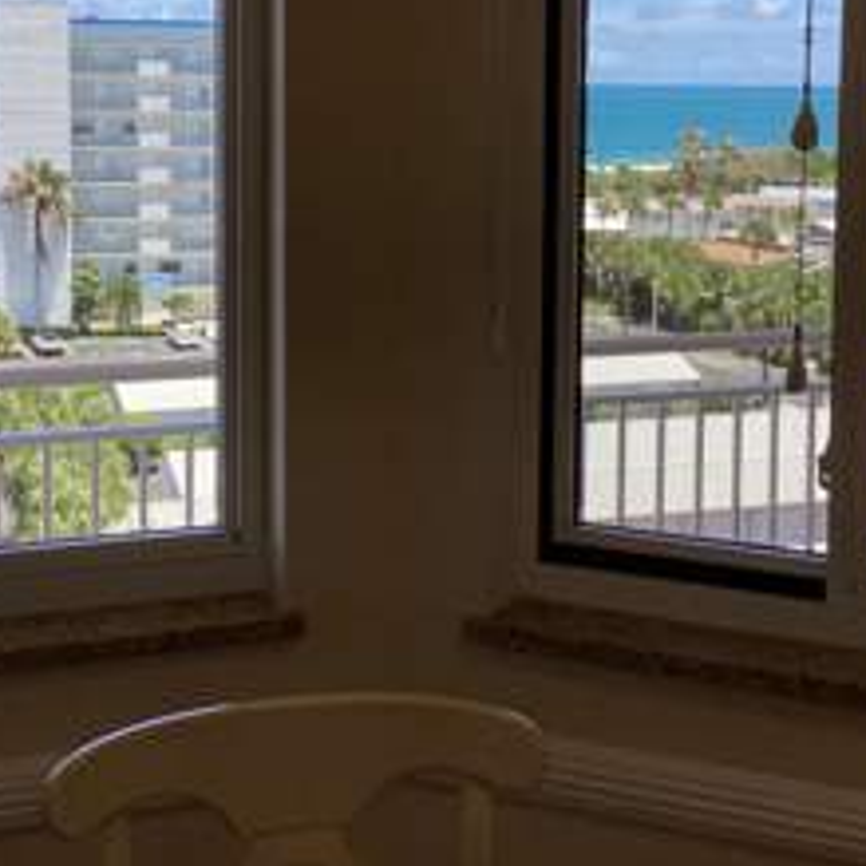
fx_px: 1698
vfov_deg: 28.2
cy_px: 223
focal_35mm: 60
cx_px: 415
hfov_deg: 28.6
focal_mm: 3.3
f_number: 2.4
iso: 25
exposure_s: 1/212
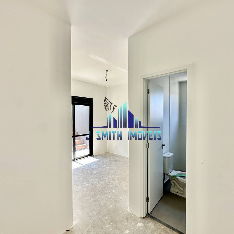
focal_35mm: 17
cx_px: 124
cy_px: 118
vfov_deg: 84.0
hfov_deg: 83.9
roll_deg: -0.1
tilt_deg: -1.0
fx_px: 130
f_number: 2.2
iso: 40
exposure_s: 1/221
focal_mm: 2.22
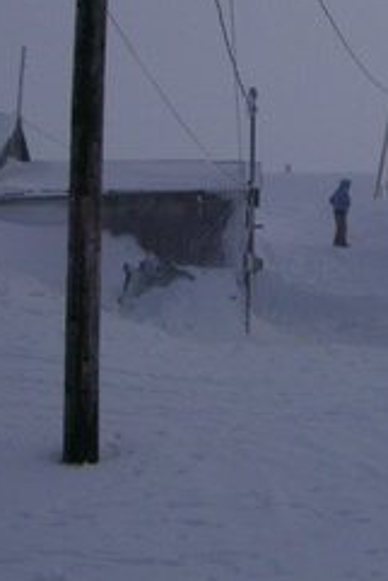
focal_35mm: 78
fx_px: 1259
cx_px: 395
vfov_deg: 25.6
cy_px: 137
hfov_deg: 17.1
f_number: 4.7
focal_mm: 6
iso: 100
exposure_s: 1/2000
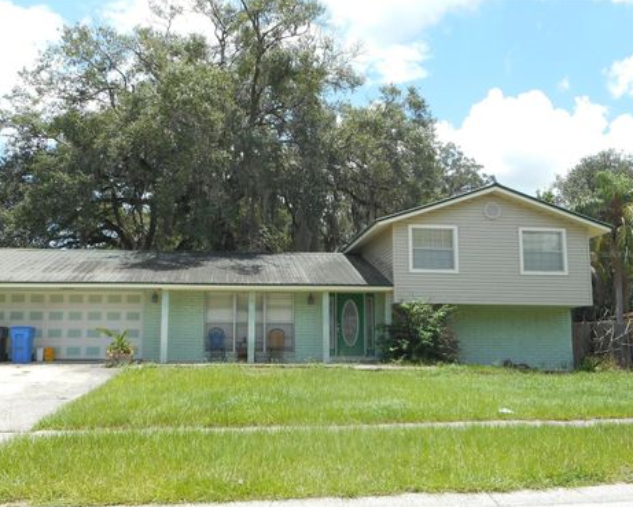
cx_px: 297
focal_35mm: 36
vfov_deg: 41.2
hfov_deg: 50.2
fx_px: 675
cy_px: 254
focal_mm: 6
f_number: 4.2
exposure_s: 1/320
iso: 80
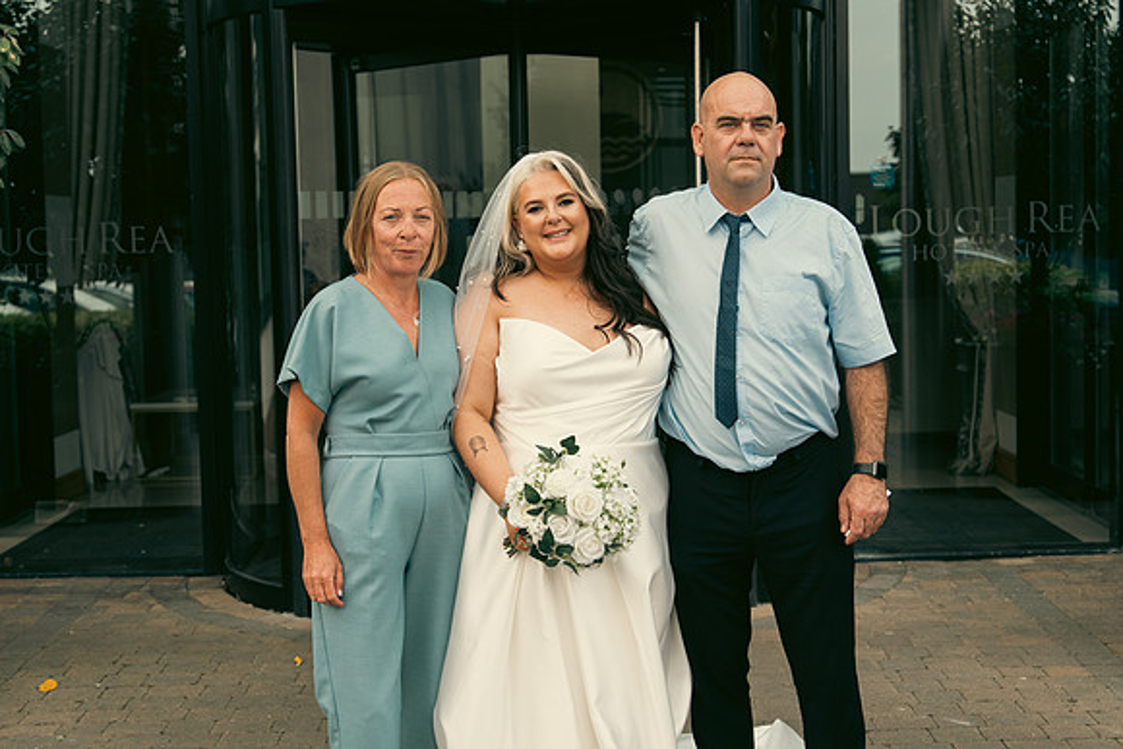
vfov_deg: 21.3
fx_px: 1997
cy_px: 374
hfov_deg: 31.4
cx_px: 562
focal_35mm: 64
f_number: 5
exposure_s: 1/250
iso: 160
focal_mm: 64
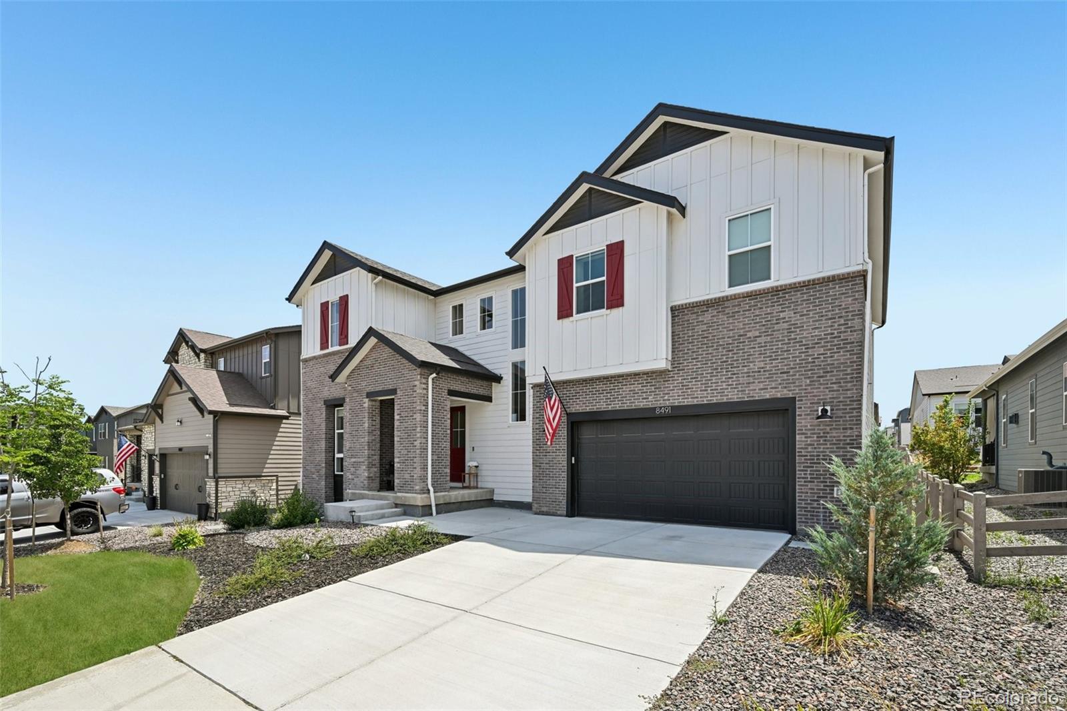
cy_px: 356
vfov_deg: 77.3
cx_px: 534
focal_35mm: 15
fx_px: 444
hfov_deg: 100.4
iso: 64
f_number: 10
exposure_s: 1/100
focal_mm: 15
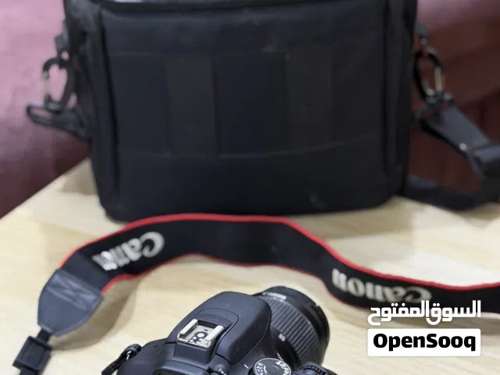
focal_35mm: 48
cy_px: 188
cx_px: 250
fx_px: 693
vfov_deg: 30.3
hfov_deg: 39.7
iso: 400
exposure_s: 1/33
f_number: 1.78
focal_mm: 6.76
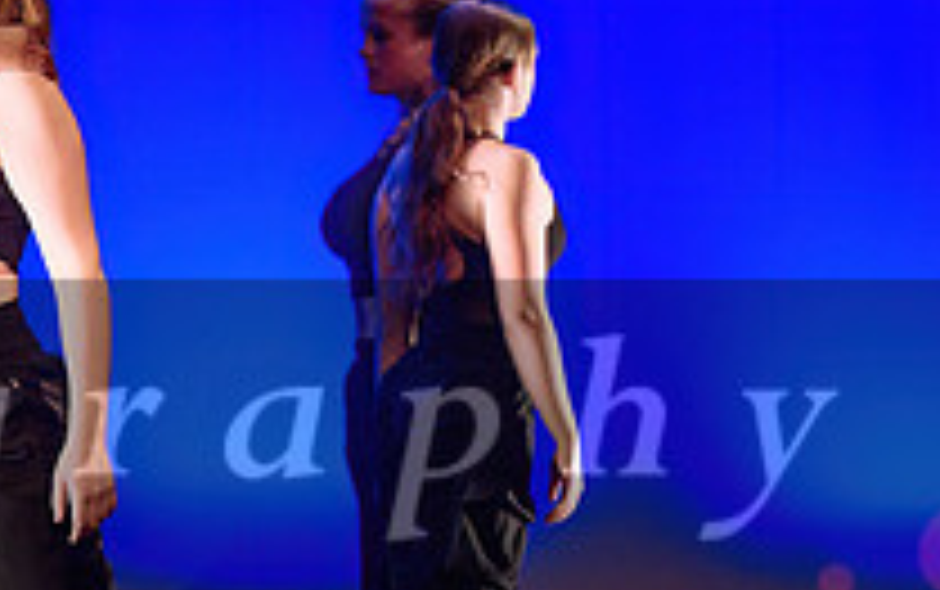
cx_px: 159
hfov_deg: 5.7
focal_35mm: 369
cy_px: 289
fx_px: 9461
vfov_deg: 3.6
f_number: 2.8
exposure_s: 1/200
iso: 1600
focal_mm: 110
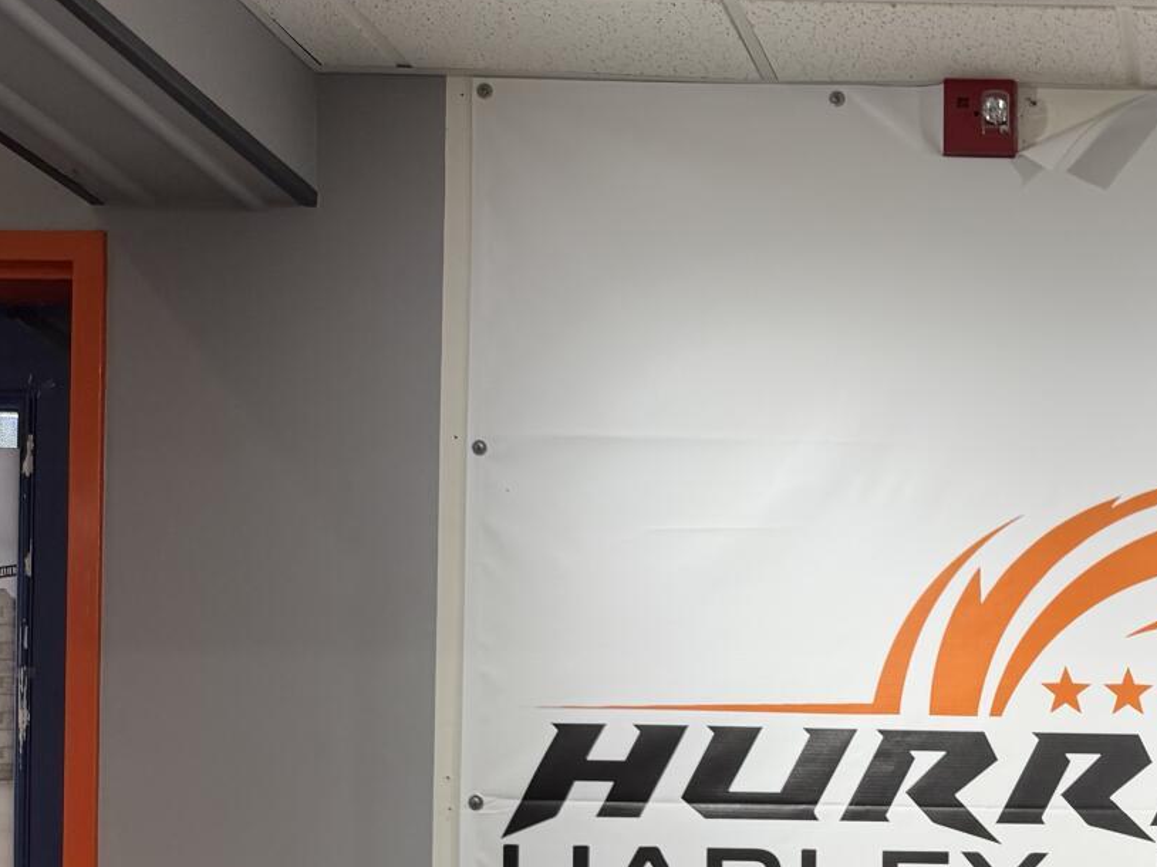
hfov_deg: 29.2
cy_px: 1001
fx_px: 1971
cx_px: 1303
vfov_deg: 23.0
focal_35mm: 59
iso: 125
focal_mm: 6.76
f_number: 1.78
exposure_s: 1/60
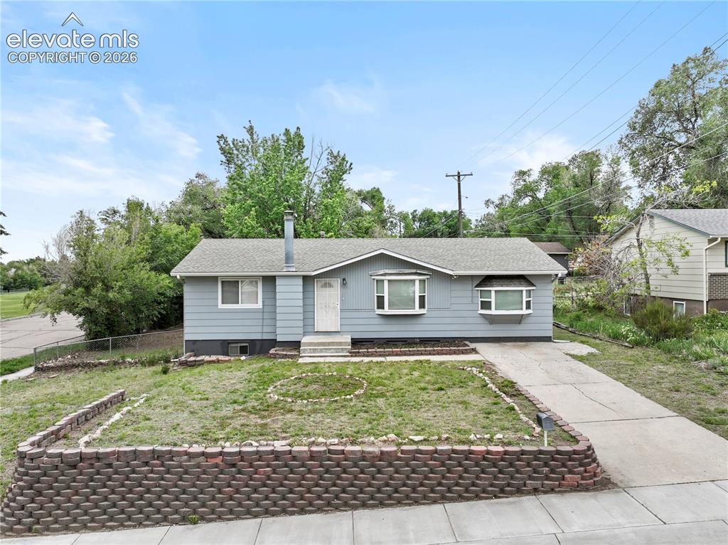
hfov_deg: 71.6
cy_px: 272
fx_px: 504
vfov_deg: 56.7
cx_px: 364
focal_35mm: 24
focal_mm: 12.29
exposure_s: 1/640
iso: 160
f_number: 2.8
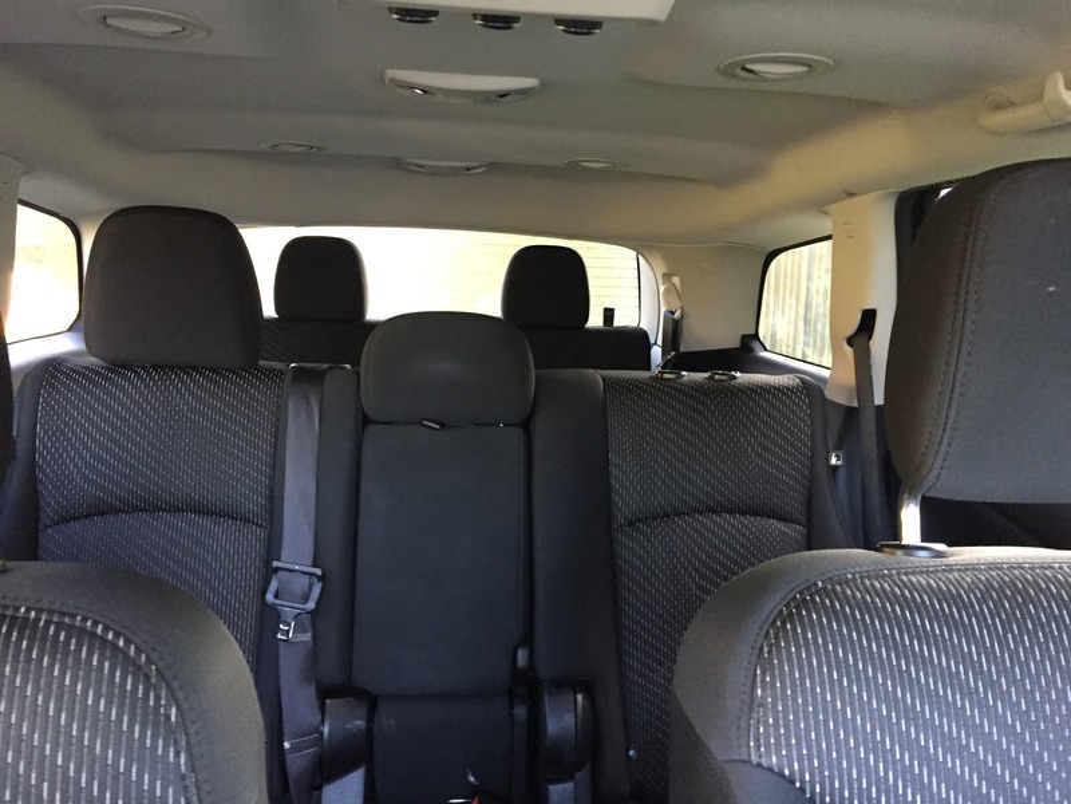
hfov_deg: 61.7
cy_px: 402
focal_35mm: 29
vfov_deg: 48.2
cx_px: 536
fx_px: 897
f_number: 2.2
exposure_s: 1/17
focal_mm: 4.15
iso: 250
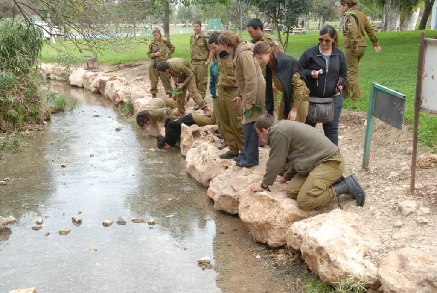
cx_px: 218
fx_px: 565
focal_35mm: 46
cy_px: 146
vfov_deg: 29.0
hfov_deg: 42.3
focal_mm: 31
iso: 320
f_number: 7.1
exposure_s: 1/90
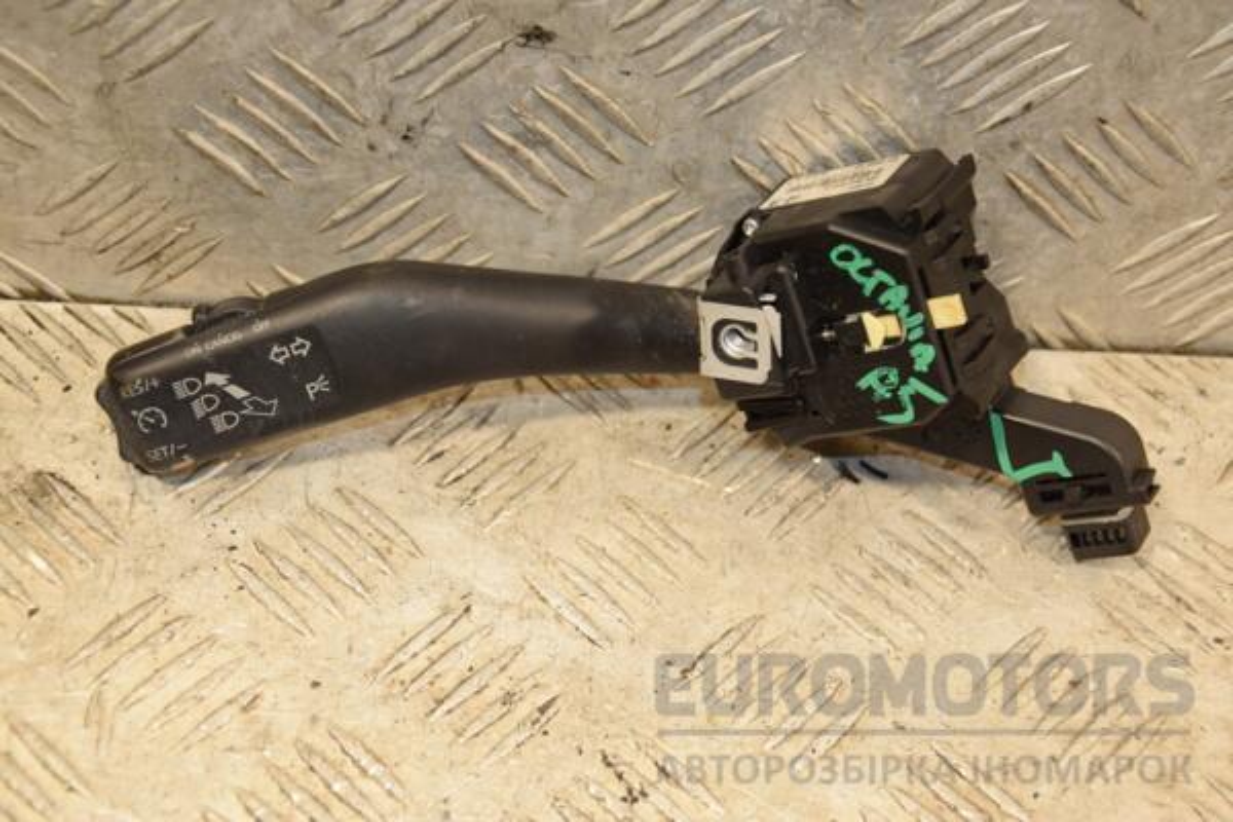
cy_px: 411
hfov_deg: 26.0
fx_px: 2671
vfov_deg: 17.5
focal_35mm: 78
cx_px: 616
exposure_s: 1/200
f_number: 5.6
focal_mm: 52
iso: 800
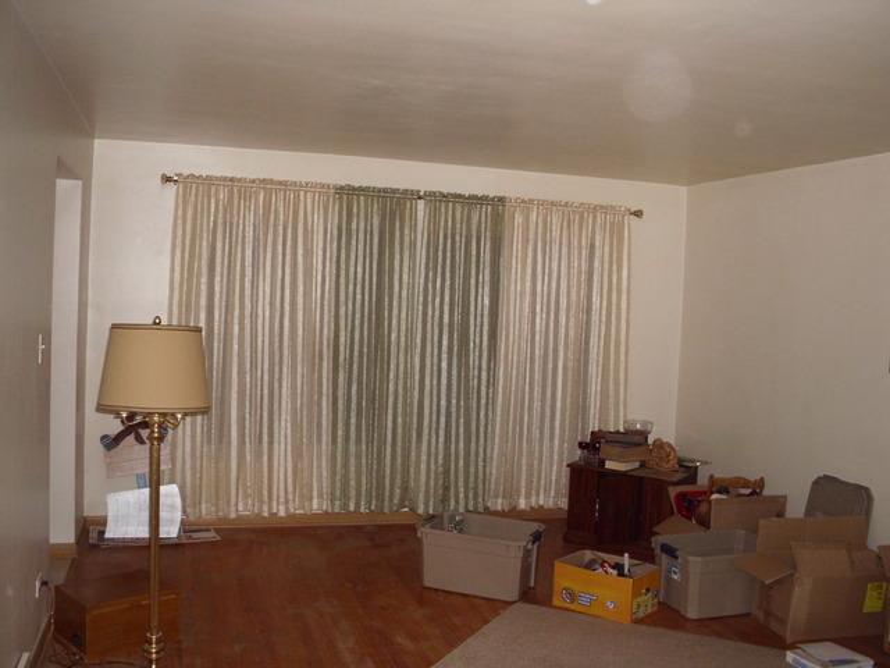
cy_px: 334
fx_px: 977
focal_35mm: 38
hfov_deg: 49.0
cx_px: 445
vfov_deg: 37.7
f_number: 2.9
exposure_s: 1/60
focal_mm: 6.3
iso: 400
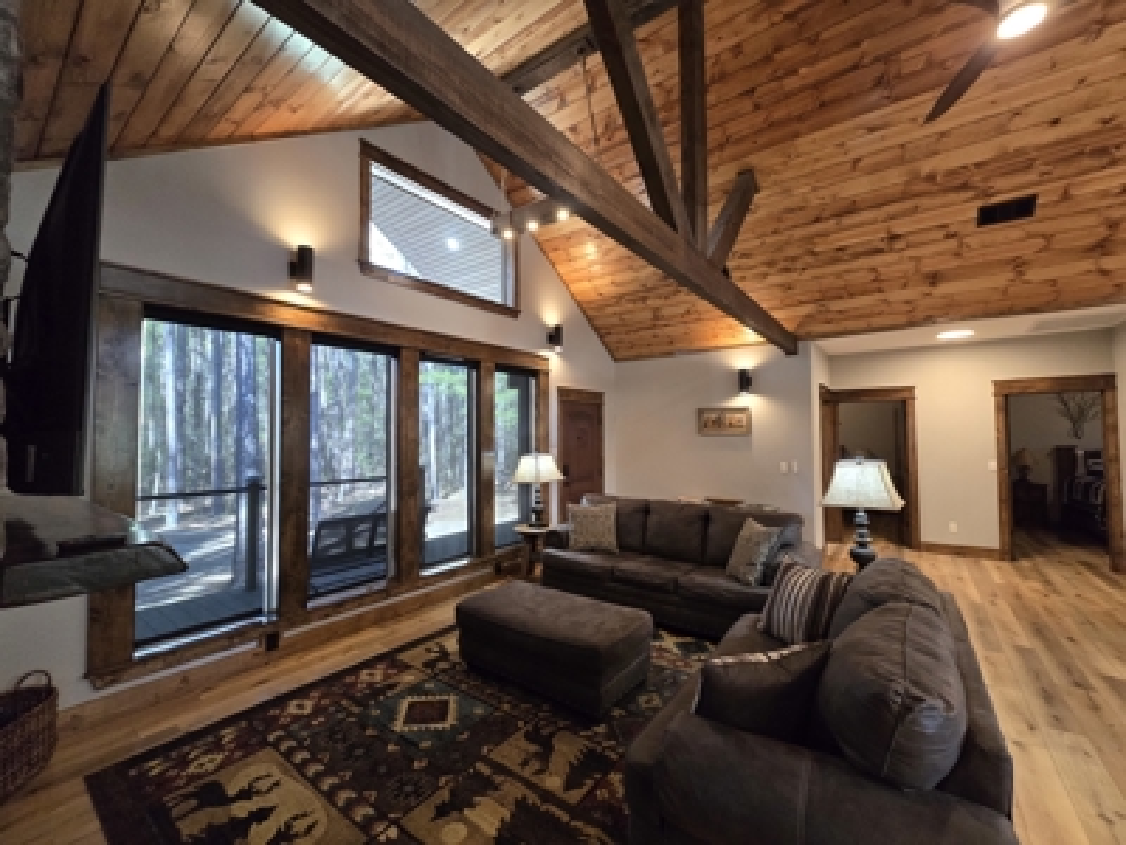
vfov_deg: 89.9
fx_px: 423
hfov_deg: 106.2
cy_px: 422
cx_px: 563
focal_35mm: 13
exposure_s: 1/60
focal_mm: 2.2
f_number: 2.2
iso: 800
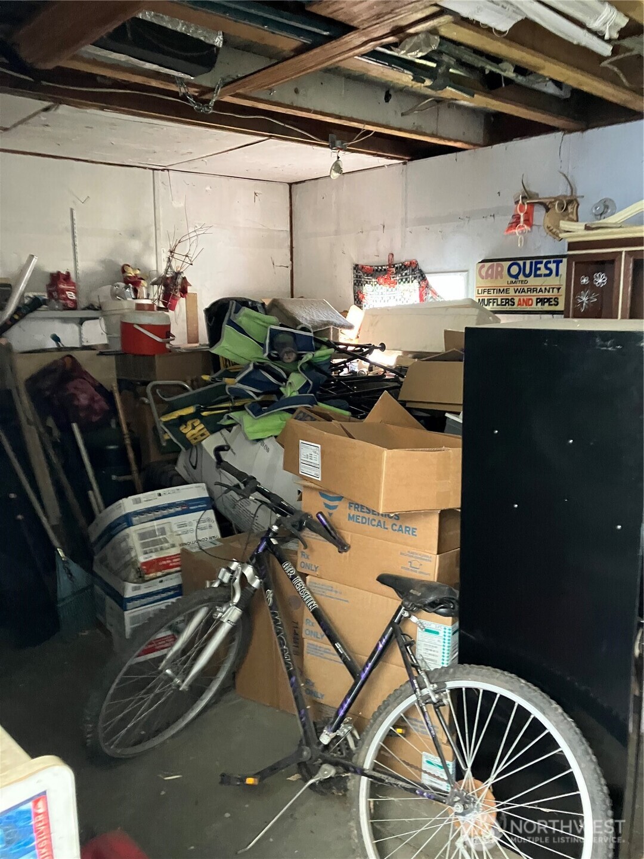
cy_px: 430
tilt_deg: -8.0
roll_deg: +2.0
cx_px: 322
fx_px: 695
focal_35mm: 28
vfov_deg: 63.4
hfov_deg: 49.7
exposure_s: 1/30
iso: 500
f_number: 1.8
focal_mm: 3.99
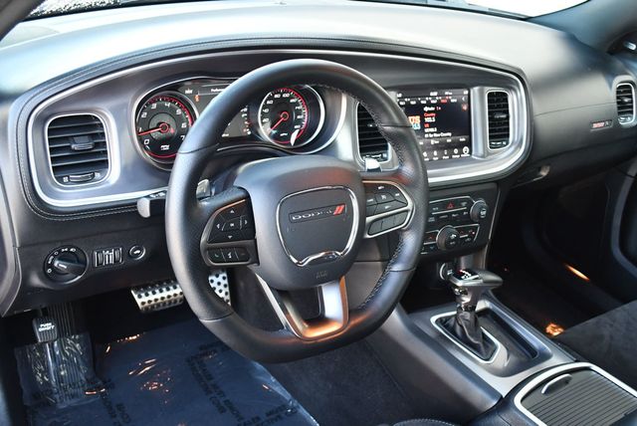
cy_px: 213
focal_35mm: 36
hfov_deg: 53.1
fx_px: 638
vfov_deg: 36.9
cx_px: 318
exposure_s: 1/125
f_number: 3.5
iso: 1100
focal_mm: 18
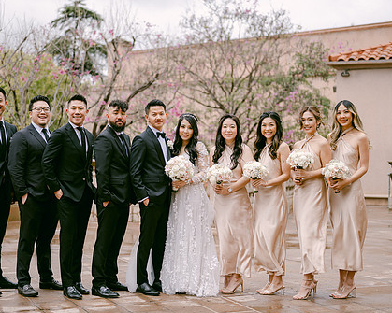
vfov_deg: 23.5
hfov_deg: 29.1
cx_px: 158
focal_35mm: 65
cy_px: 169
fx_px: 754
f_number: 1.8
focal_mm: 50
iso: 100
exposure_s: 1/1250
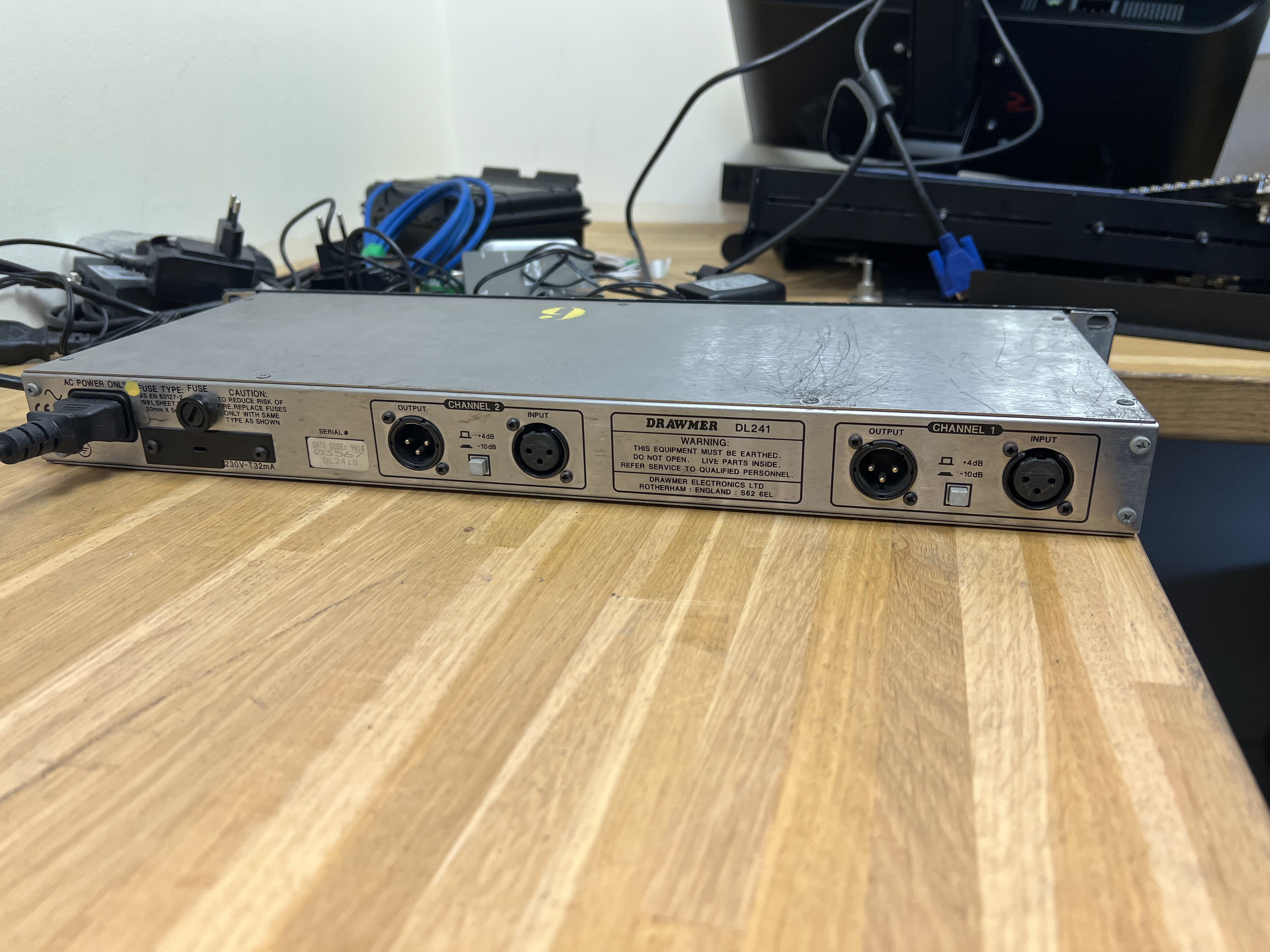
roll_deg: +1.5
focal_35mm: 26
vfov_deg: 53.1
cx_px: 635
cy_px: 476
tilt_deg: -21.0
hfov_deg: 67.3
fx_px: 954
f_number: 1.5
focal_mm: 5.7
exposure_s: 1/100
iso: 80
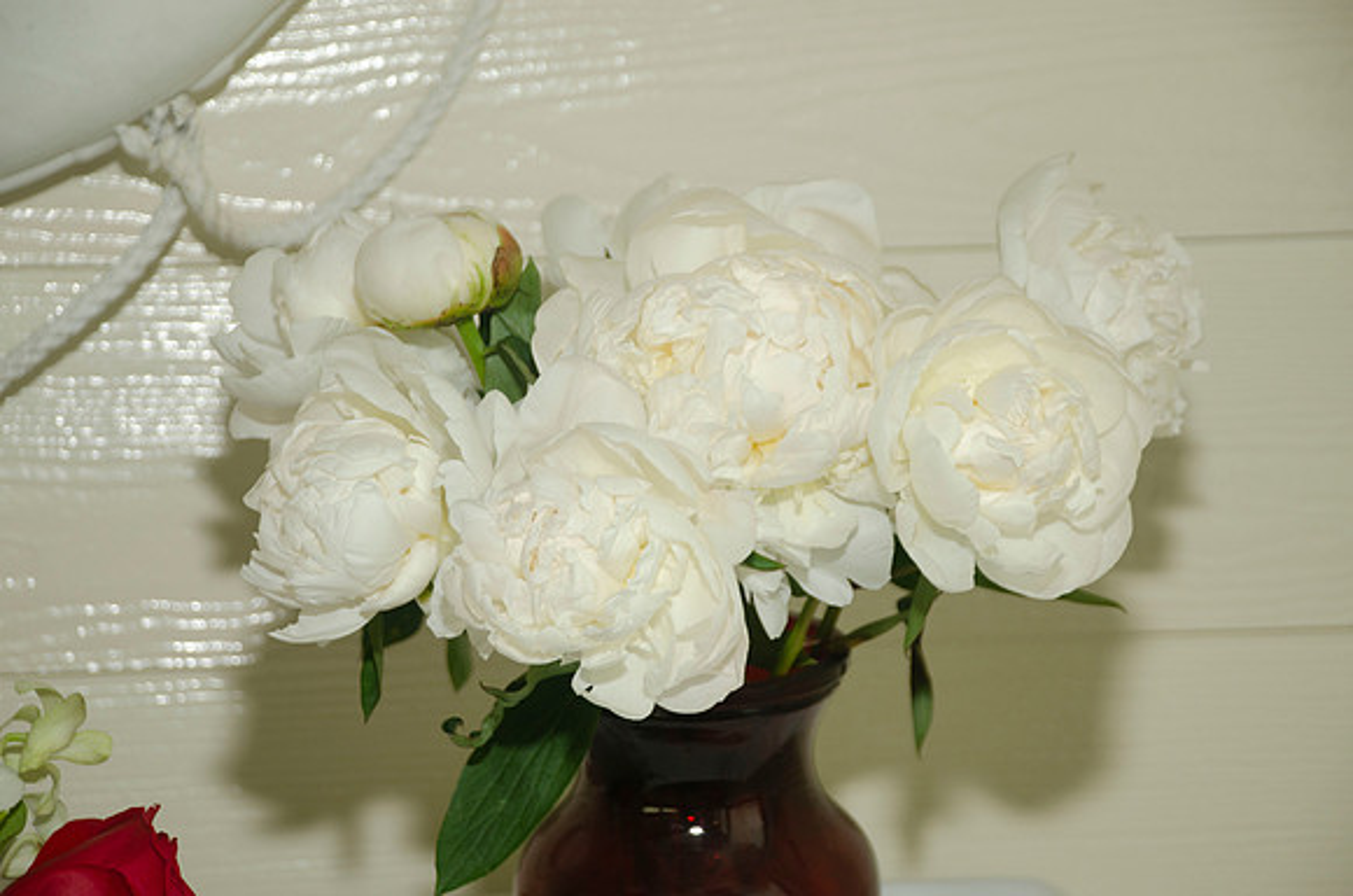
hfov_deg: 17.1
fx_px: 4500
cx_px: 676
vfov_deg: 11.4
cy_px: 448
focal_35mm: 120
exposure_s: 1/60
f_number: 5.6
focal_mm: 80
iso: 100
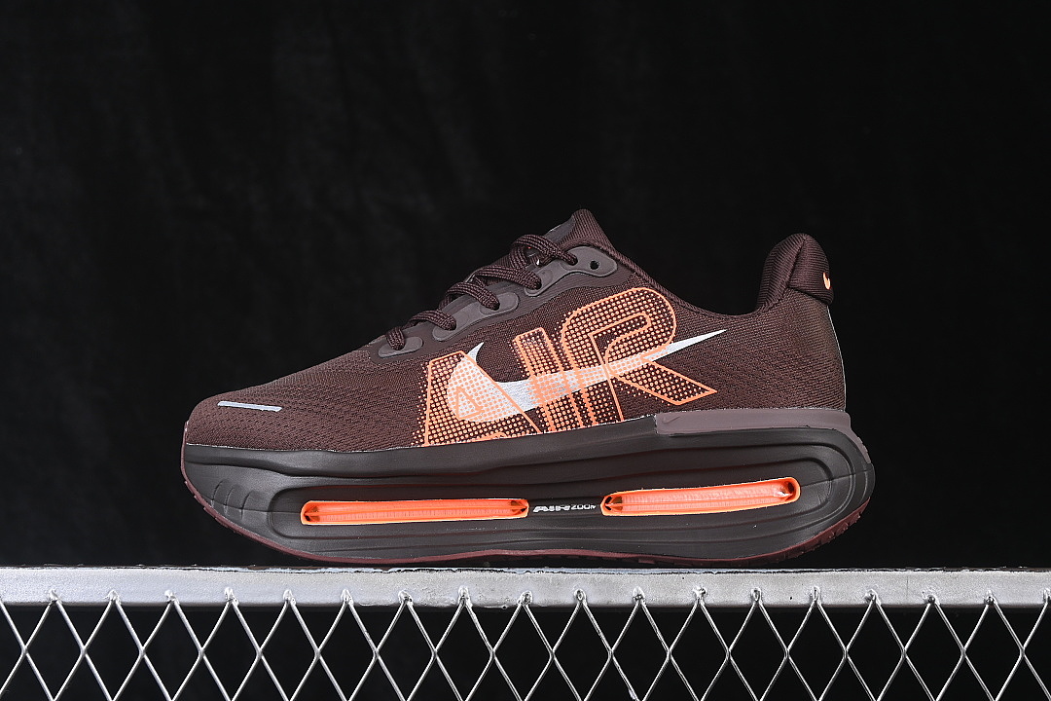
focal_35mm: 75
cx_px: 526
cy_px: 350
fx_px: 2189
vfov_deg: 18.2
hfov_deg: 27.0
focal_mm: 50
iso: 160
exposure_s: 1/60
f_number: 6.3
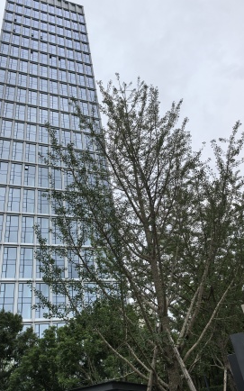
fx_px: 309
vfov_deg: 64.7
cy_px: 196
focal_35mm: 29
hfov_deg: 43.1
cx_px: 117
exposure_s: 1/969
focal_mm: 6.98
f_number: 2
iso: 50
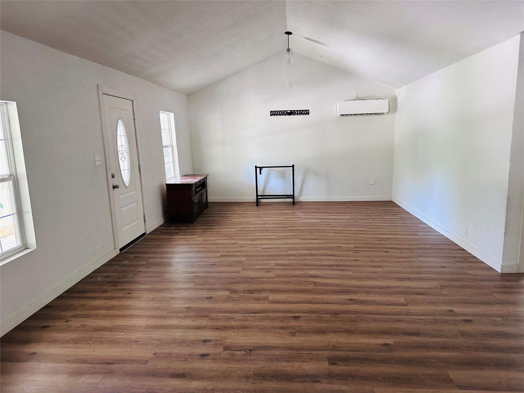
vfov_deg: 56.8
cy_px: 196
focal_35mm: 24
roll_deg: +1.8
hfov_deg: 71.6
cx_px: 262
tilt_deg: -9.4
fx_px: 363
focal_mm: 6.86
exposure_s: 1/60
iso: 400
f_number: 1.78
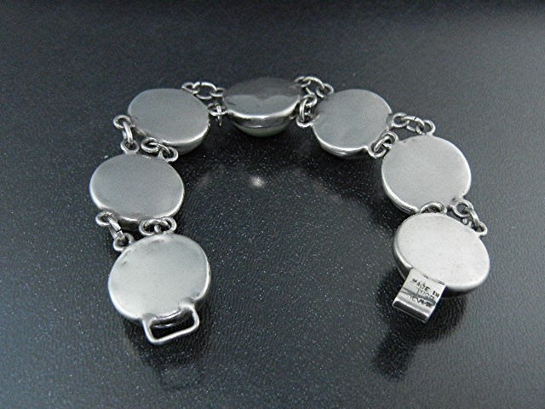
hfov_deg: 47.9
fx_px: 614
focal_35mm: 39
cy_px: 204
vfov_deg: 36.8
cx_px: 272
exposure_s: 1/30
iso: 800
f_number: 7.4
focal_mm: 7.1
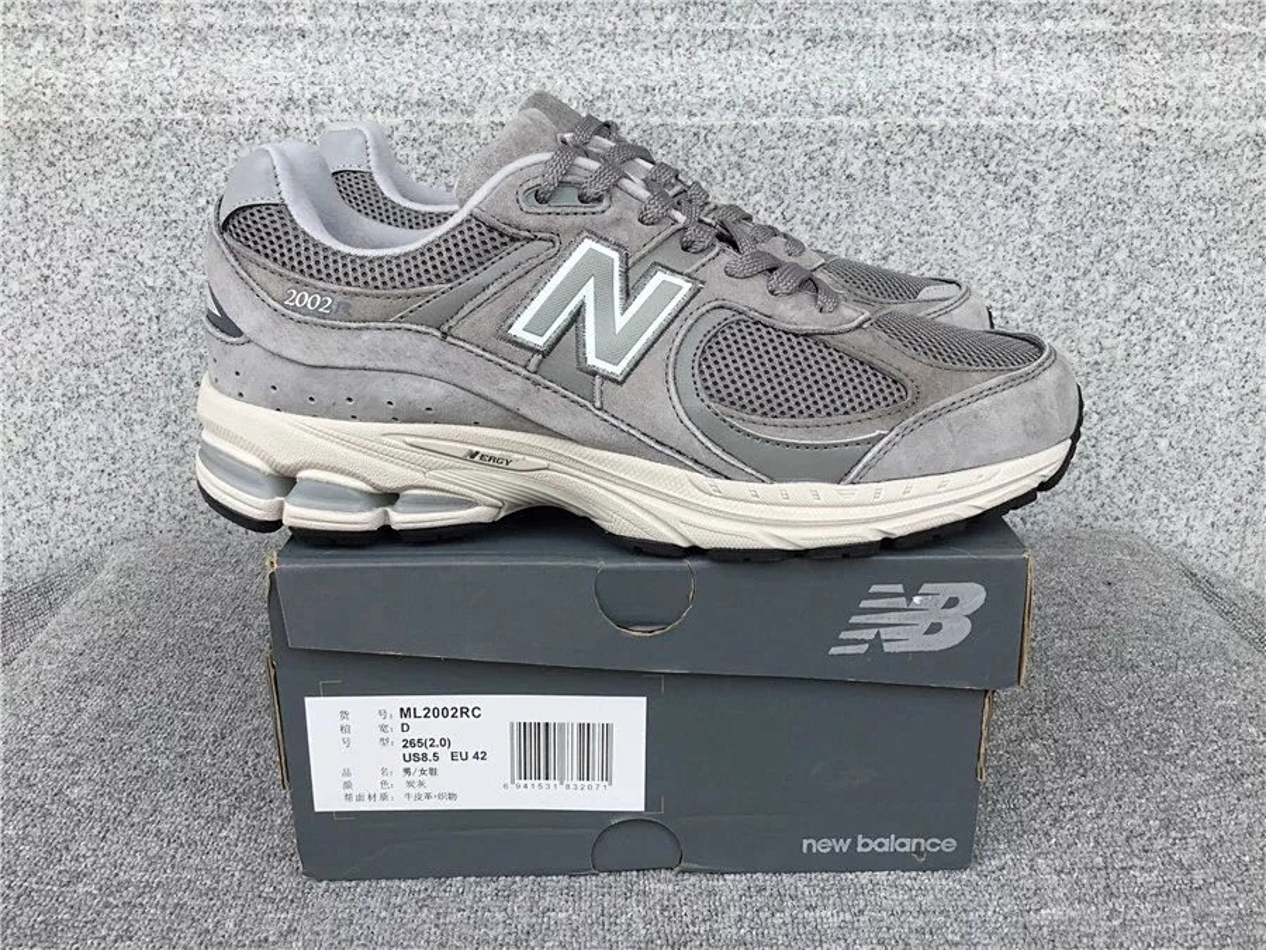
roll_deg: -0.1
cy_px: 475
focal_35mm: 31
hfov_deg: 58.4
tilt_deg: -19.8
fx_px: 1134
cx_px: 633
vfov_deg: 45.4
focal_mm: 3.3
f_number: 2.4
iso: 25
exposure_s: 1/307
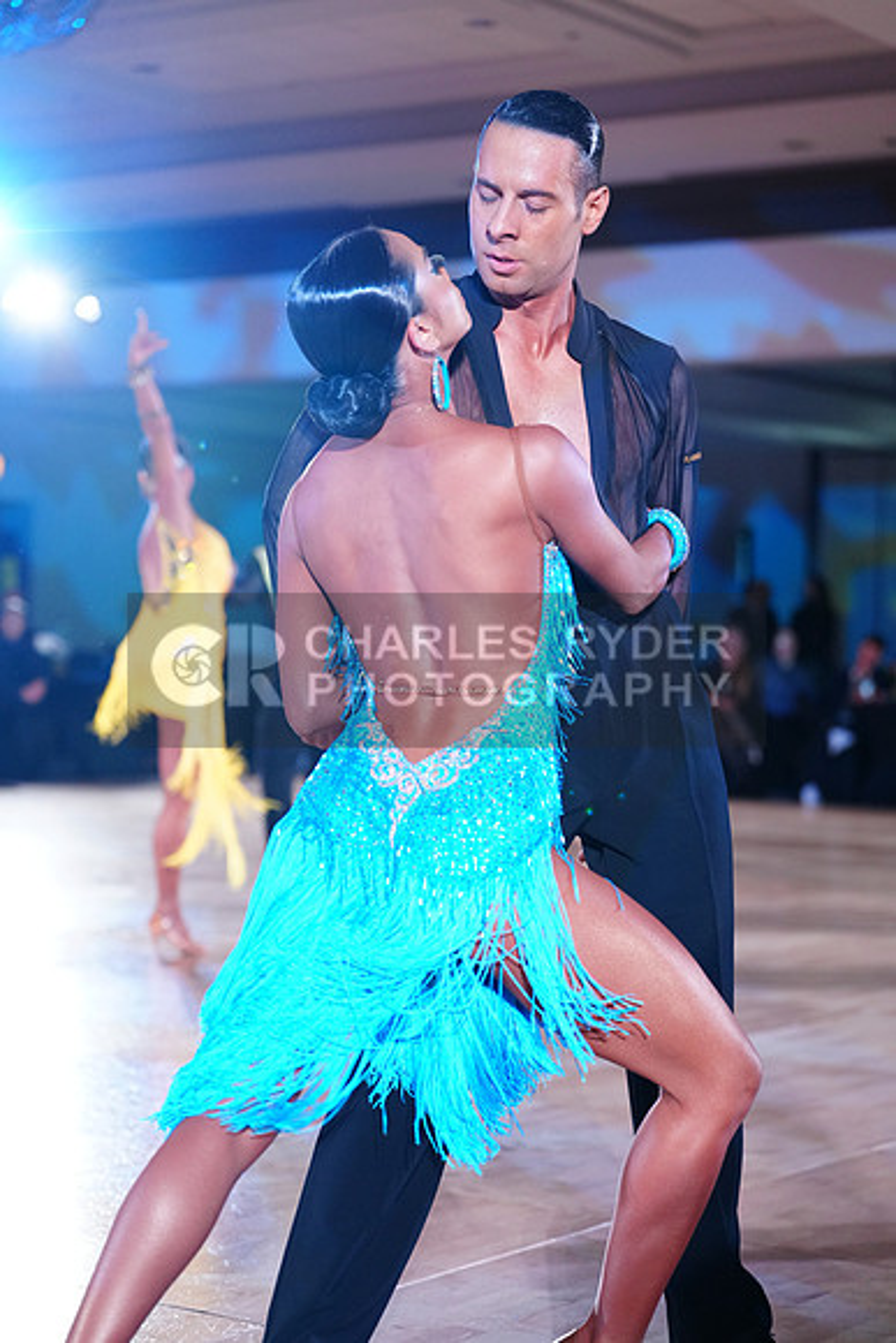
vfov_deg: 28.8
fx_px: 2612
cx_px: 448
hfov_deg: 19.5
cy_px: 672
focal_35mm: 70
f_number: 2.8
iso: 2500
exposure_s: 1/320
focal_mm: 70
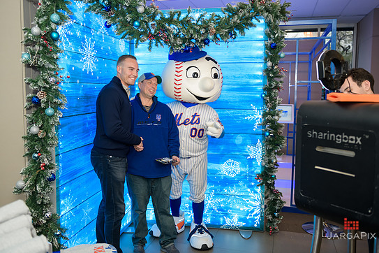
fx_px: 326
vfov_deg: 42.3
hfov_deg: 60.3
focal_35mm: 31
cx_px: 191
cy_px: 119
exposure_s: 1/125
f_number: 3.2
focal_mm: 29
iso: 400
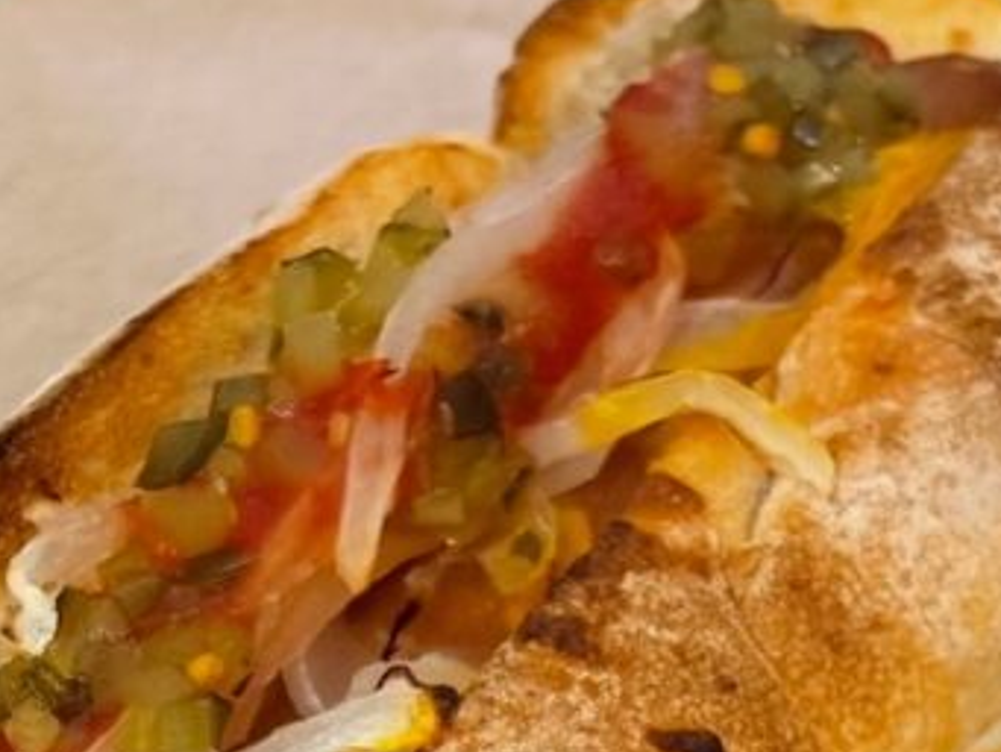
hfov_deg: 12.6
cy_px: 1005
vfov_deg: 9.3
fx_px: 4513
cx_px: 176
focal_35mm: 156
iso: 320
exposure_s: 1/34
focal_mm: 5.96
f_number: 1.6
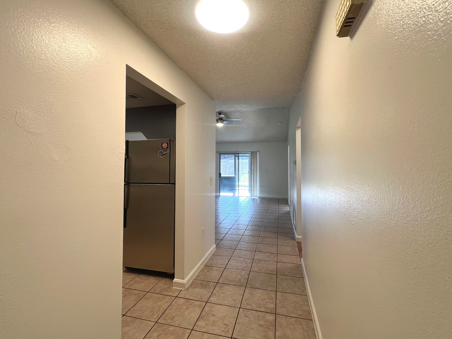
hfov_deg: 102.0
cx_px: 234
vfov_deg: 85.6
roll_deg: -0.2
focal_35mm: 14
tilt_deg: +1.4
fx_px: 183
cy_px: 162
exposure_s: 1/120
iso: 125
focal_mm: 1.57
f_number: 1.8
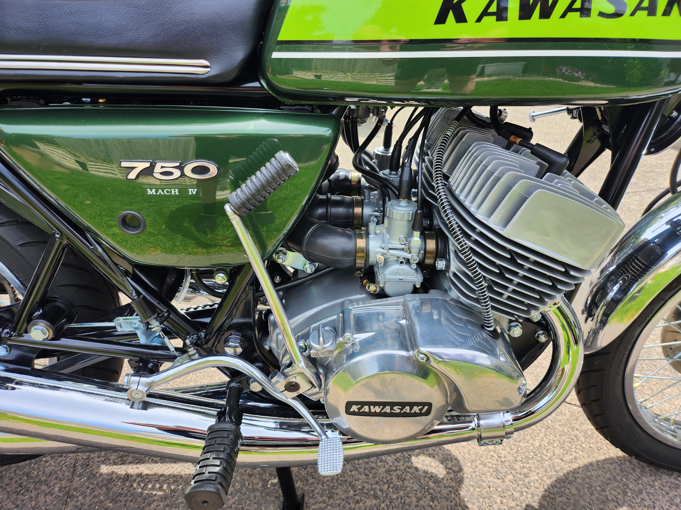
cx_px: 340
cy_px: 255
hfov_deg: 71.6
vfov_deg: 56.8
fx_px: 472
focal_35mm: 24
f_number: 1.8
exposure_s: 1/640
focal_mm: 5
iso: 50
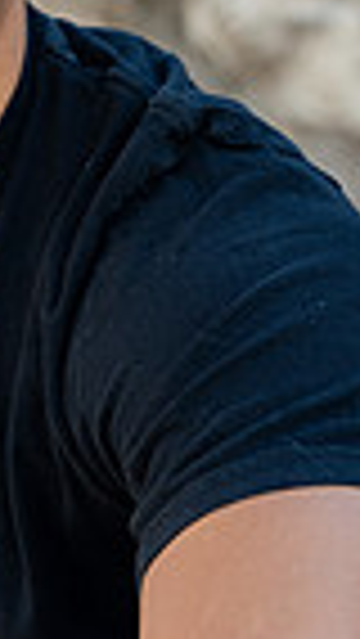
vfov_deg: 7.6
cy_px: 400
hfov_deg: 4.3
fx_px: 4797
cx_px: -220
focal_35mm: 283
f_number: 3.2
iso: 31
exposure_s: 1/200
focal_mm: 85
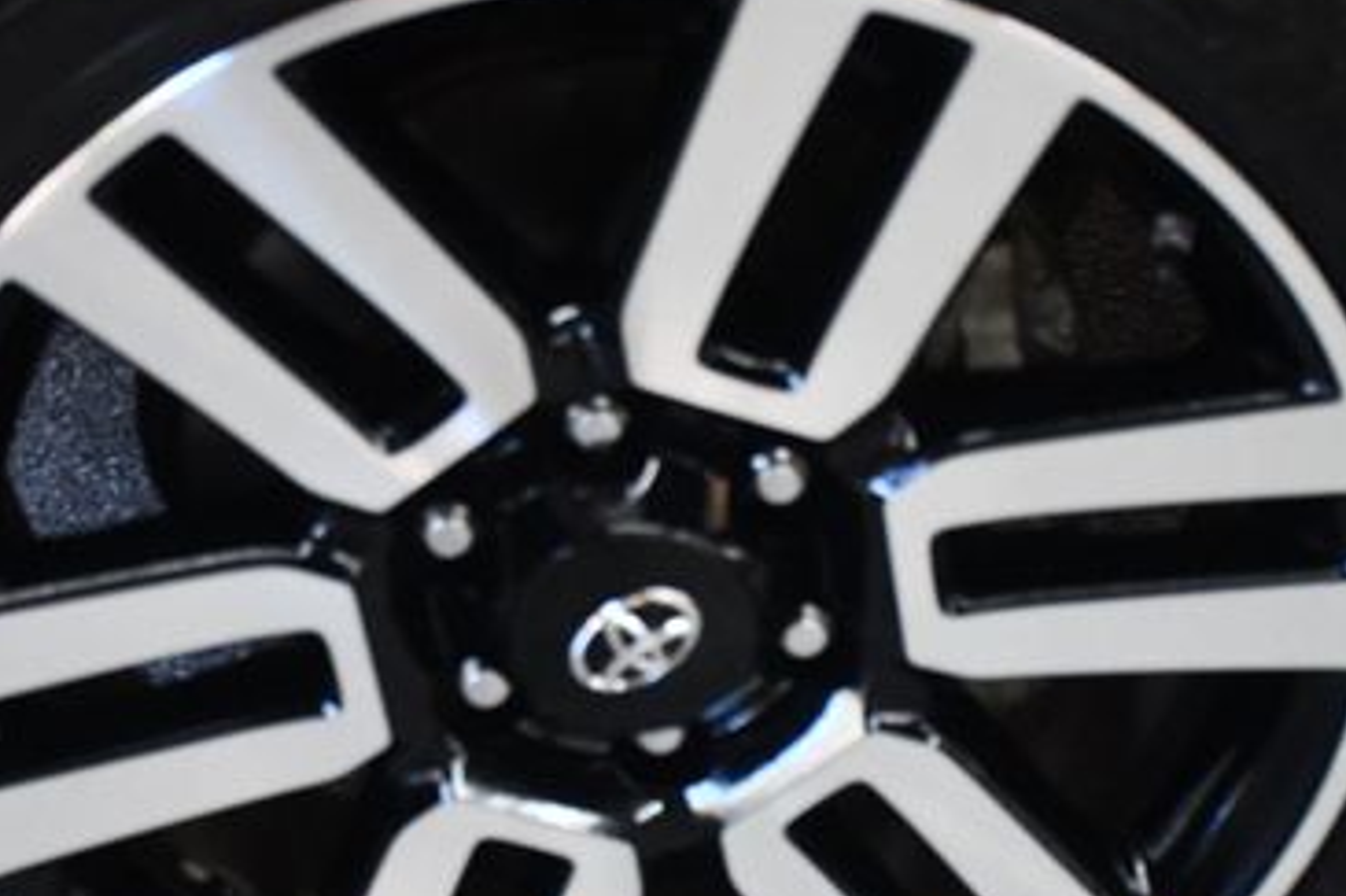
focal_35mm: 100
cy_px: 612
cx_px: 586
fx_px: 3737
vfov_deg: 13.6
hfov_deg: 20.4
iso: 3200
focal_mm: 38
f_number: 4.2
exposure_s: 1/125
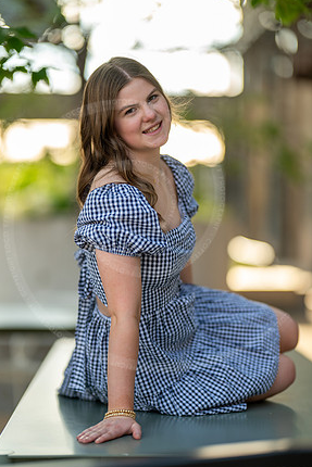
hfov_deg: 15.4
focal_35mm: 89
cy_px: 231
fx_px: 1156
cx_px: 150
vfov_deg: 22.9
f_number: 1.2
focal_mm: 85
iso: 200
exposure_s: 1/1600
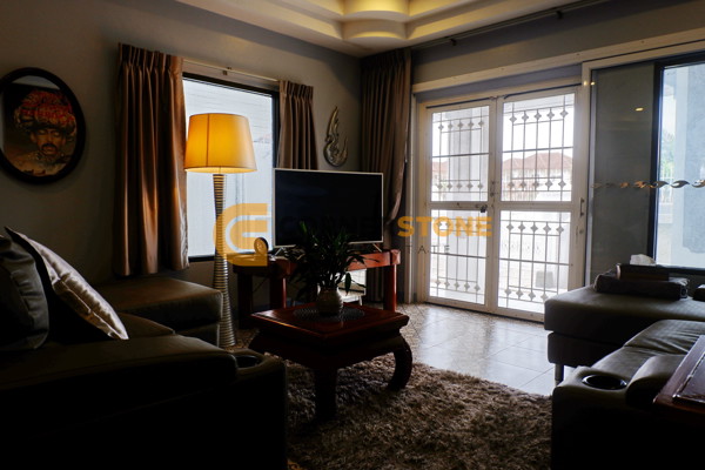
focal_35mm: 24
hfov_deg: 73.7
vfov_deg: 53.1
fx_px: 470
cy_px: 235
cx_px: 352
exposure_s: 1/150
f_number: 5
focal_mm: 16
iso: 200
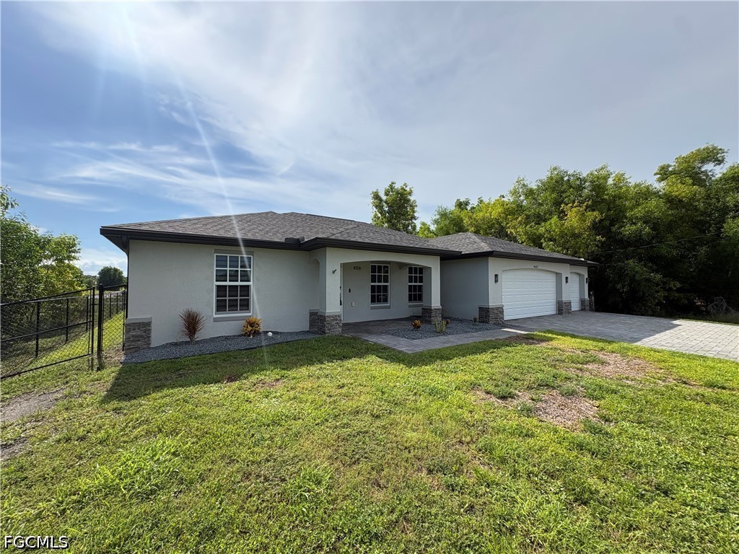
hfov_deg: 102.1
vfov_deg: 85.7
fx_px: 299
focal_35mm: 14
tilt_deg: +1.2
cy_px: 277
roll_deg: +0.6
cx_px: 370
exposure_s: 1/1976
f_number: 2.2
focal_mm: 2.22
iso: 50
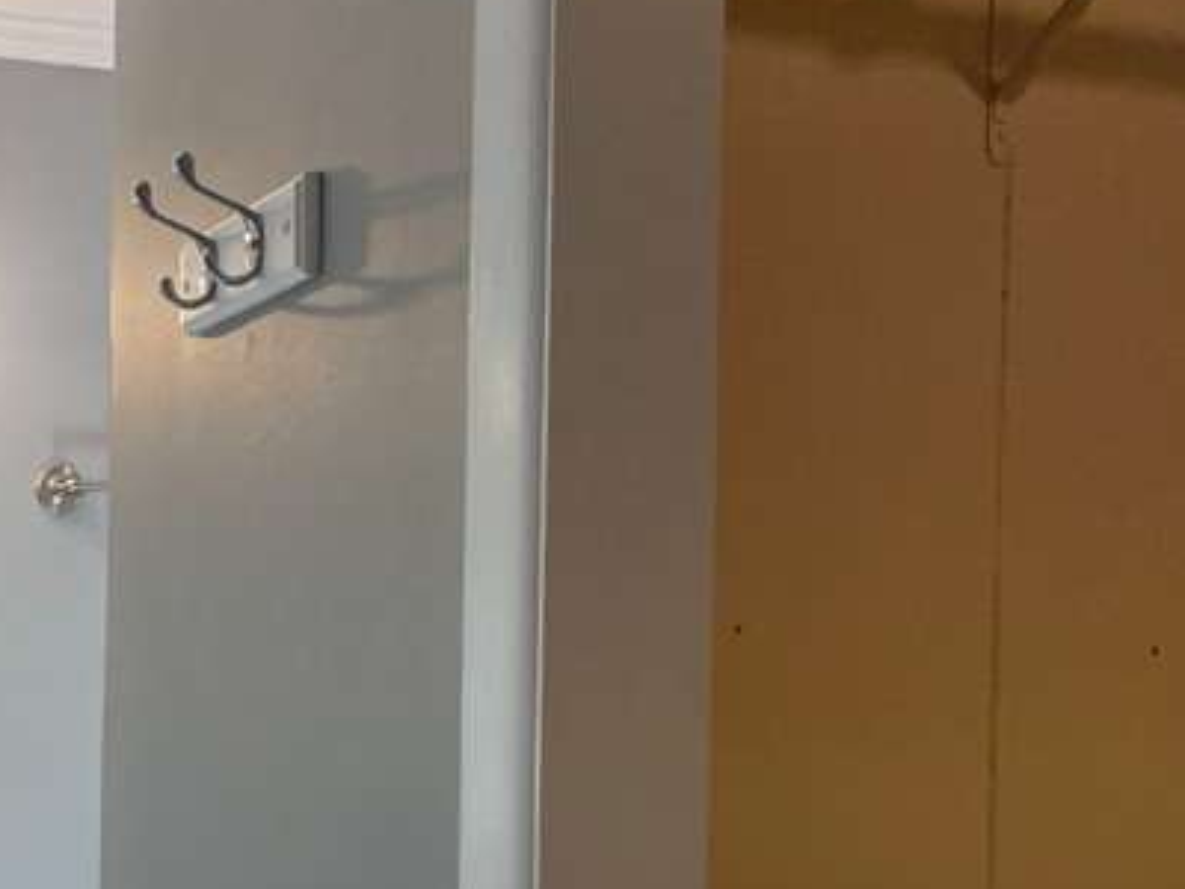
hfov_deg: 28.3
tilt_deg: -2.5
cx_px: -18
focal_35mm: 64
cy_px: 812
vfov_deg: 22.3
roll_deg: -0.9
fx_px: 2191
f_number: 1.6
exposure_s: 1/120
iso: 50
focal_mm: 5.1
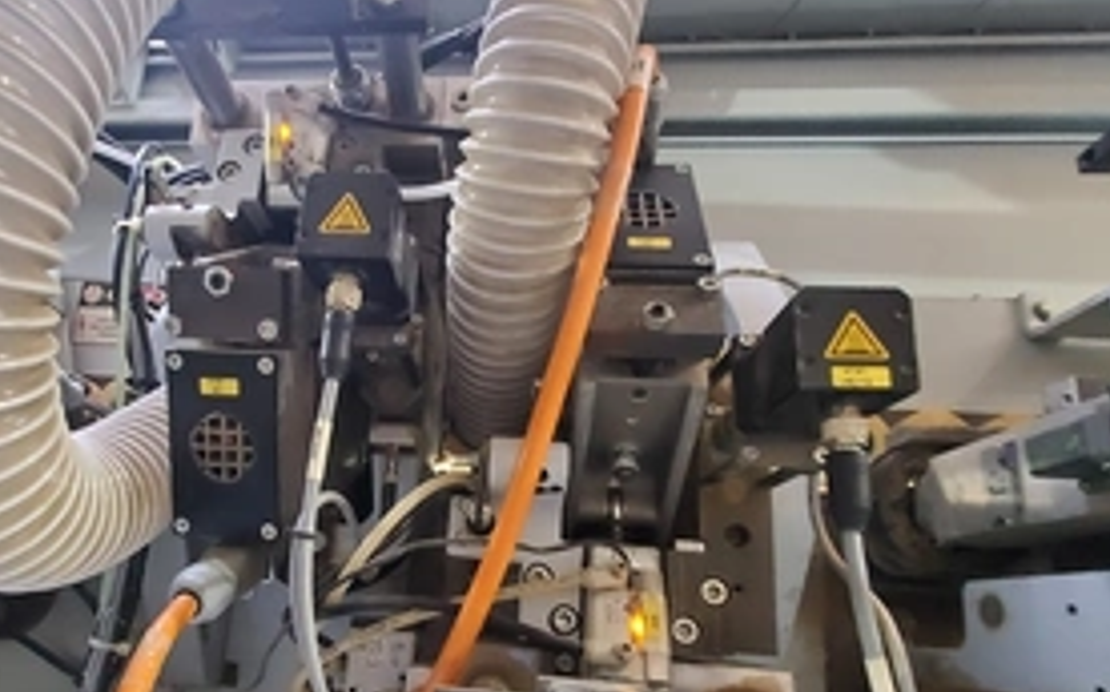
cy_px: 471
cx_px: 434
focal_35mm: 20
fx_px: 605
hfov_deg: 83.9
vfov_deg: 58.0
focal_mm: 1.8
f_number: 2.2
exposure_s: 1/10
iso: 800
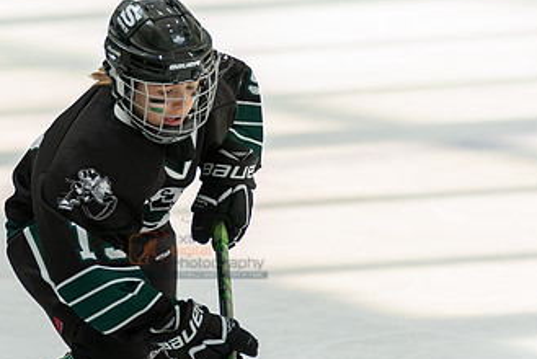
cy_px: 200
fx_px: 7823
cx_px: 219
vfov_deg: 2.6
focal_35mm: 524
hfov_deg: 3.9
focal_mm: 209
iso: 1600
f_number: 3.5
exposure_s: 1/2500
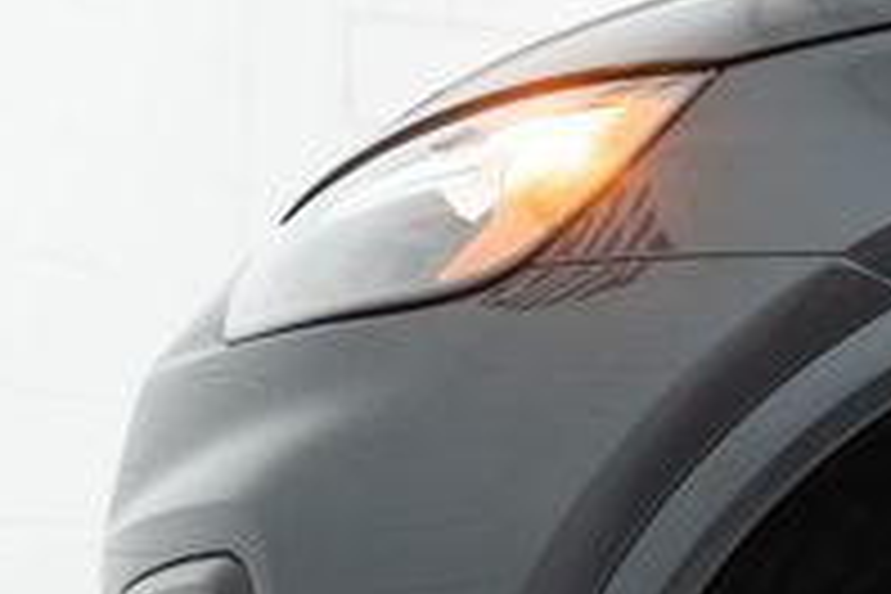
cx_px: 1202
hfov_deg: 14.4
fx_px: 3366
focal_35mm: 136
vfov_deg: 9.7
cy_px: 952
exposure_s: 1/40
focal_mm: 28
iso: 400
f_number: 3.2
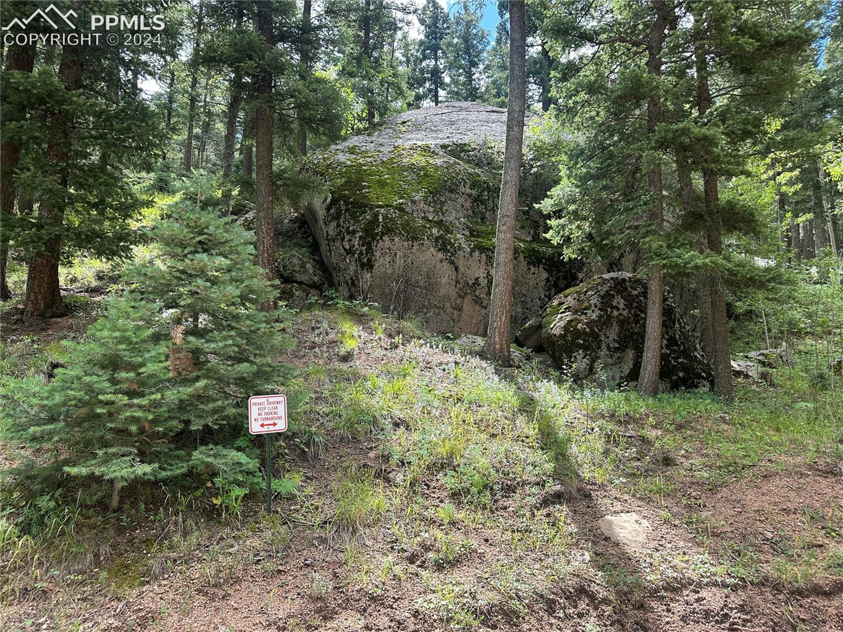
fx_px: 584
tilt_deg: +12.1
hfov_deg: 71.6
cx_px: 422
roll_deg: +0.7
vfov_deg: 56.8
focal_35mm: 24
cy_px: 316
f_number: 1.78
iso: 80
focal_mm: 6.86
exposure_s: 1/767
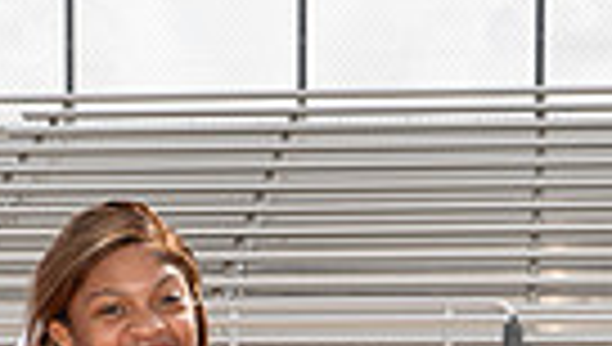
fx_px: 2812
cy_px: 912
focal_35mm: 173
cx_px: 135
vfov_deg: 6.6
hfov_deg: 12.4
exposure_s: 1/250
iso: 200
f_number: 11
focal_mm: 50
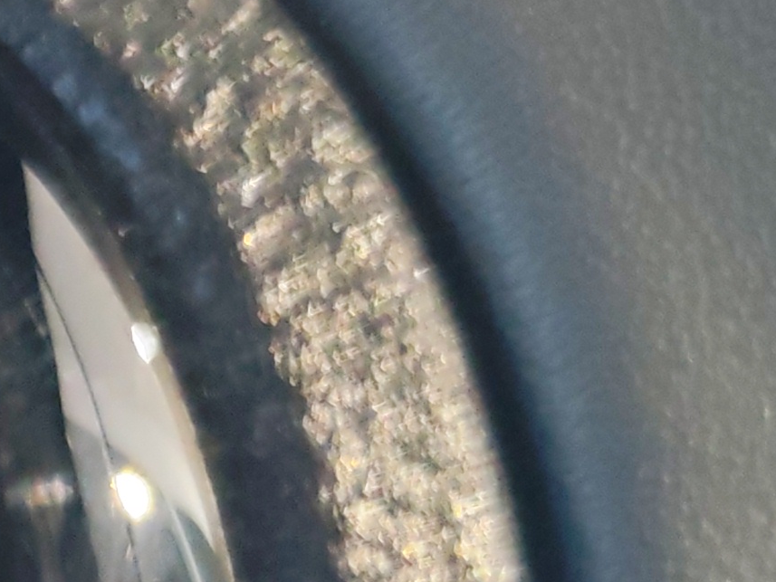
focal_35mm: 129
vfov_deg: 11.1
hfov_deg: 12.6
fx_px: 2892
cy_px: 844
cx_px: -959
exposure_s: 1/100
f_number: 1.9
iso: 800
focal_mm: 6.12
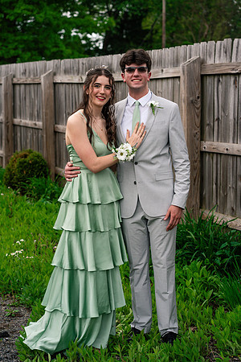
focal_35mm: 85
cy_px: 181
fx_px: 853
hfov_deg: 16.1
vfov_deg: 23.9
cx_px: 120
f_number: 5
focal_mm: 85
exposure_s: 1/800
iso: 400
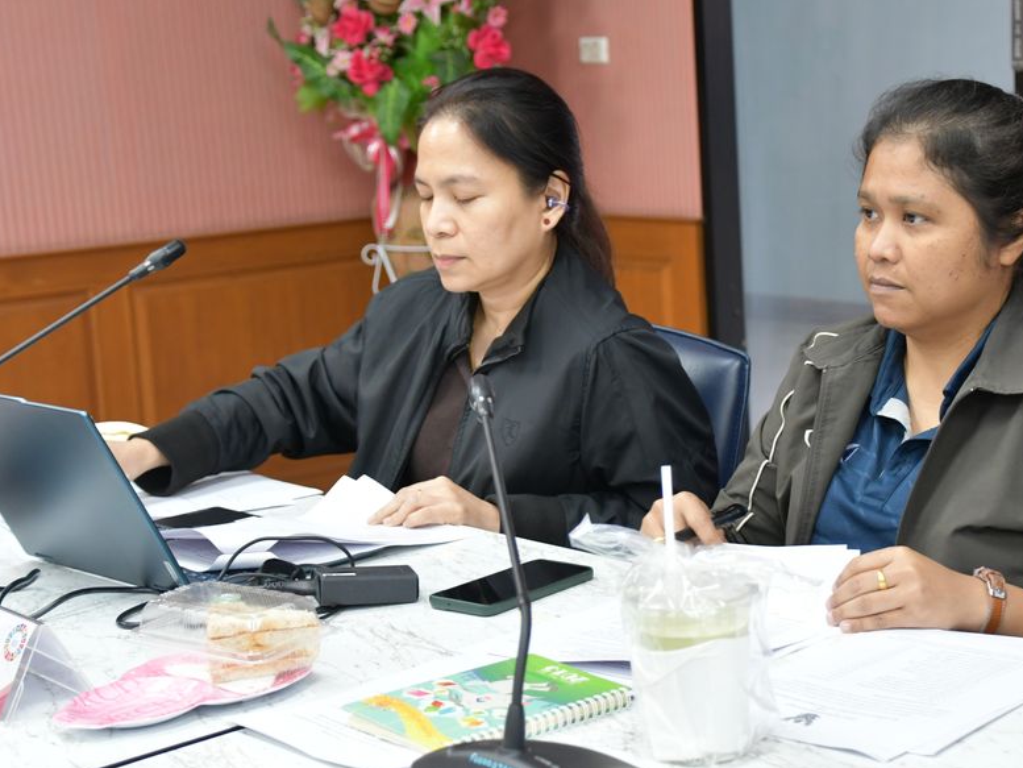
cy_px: 362
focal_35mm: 76
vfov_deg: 19.4
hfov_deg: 25.6
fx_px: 2246
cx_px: 621
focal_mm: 40
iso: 1600
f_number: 4.2
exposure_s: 1/125
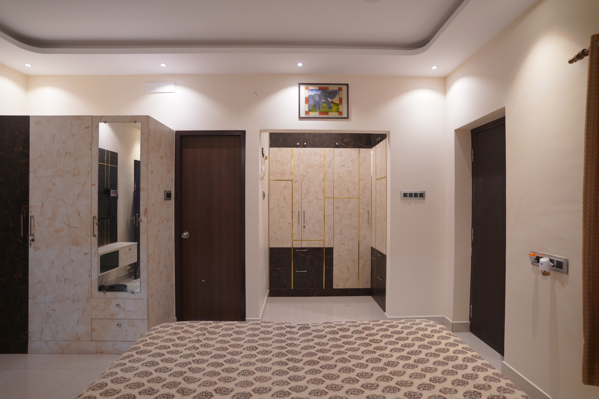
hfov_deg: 93.3
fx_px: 283
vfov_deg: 70.4
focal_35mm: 17
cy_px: 200
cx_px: 300
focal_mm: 17
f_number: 2.8
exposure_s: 1/100
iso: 1600
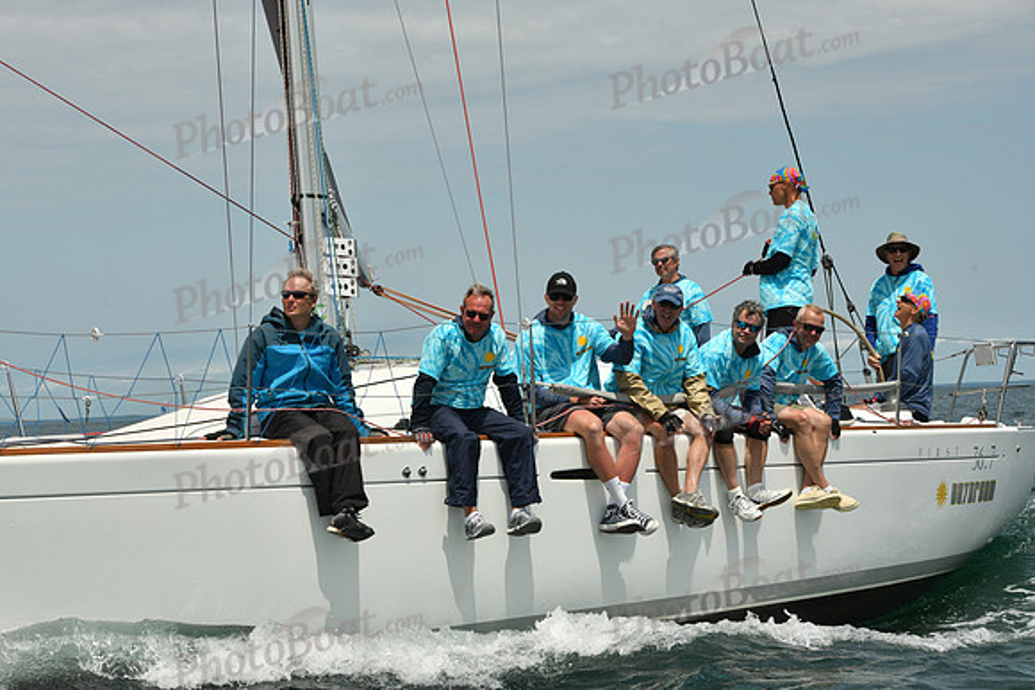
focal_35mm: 85
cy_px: 345
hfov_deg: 23.9
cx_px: 518
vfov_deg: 16.1
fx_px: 2444
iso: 320
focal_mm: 85
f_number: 11
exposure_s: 1/1250
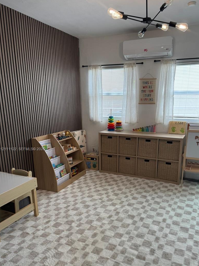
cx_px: 113
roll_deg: +0.3
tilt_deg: -14.0
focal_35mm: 28
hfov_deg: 49.6
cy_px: 149
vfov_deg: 63.2
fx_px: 215
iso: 80
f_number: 1.78
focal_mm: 6.76
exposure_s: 1/276
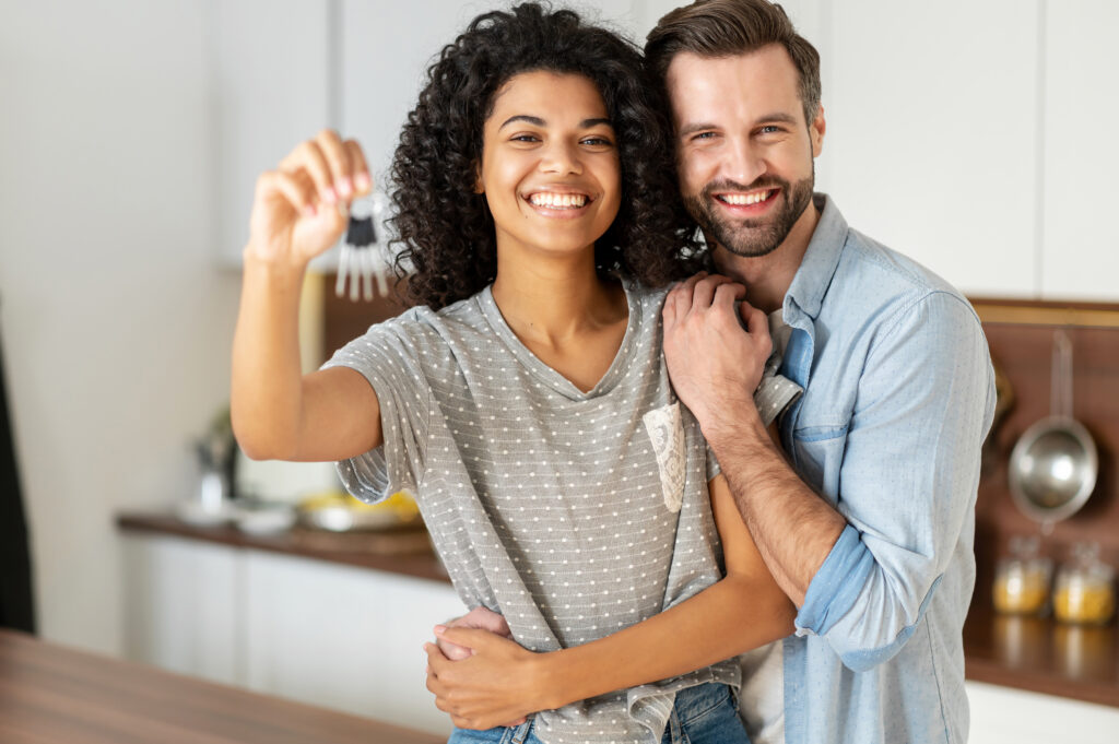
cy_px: 372
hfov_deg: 23.9
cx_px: 560
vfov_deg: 16.0
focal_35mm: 85
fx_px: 2640
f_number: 2.2
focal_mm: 85
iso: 320
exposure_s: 1/400
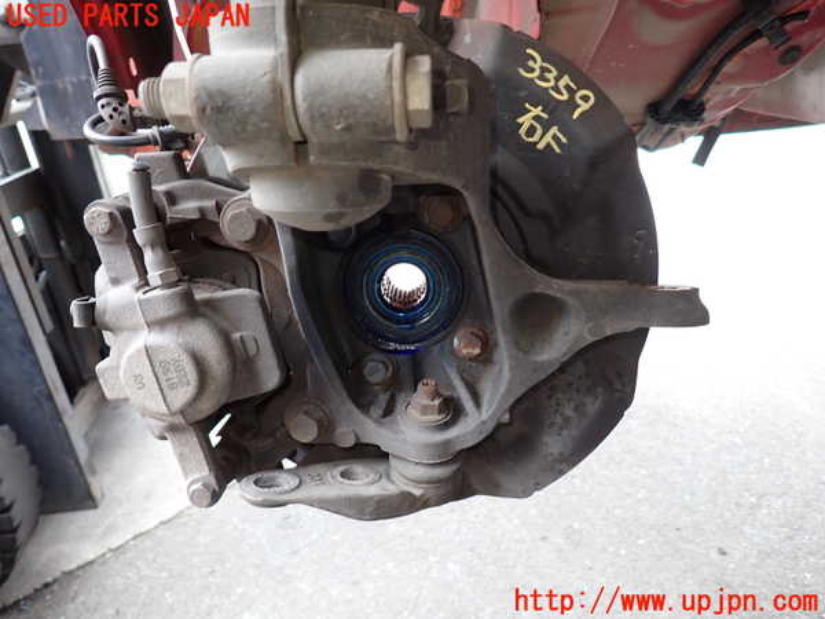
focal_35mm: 25
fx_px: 596
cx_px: 412
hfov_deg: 69.4
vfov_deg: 54.9
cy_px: 310
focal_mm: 4.5
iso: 200
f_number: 2
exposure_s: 1/40
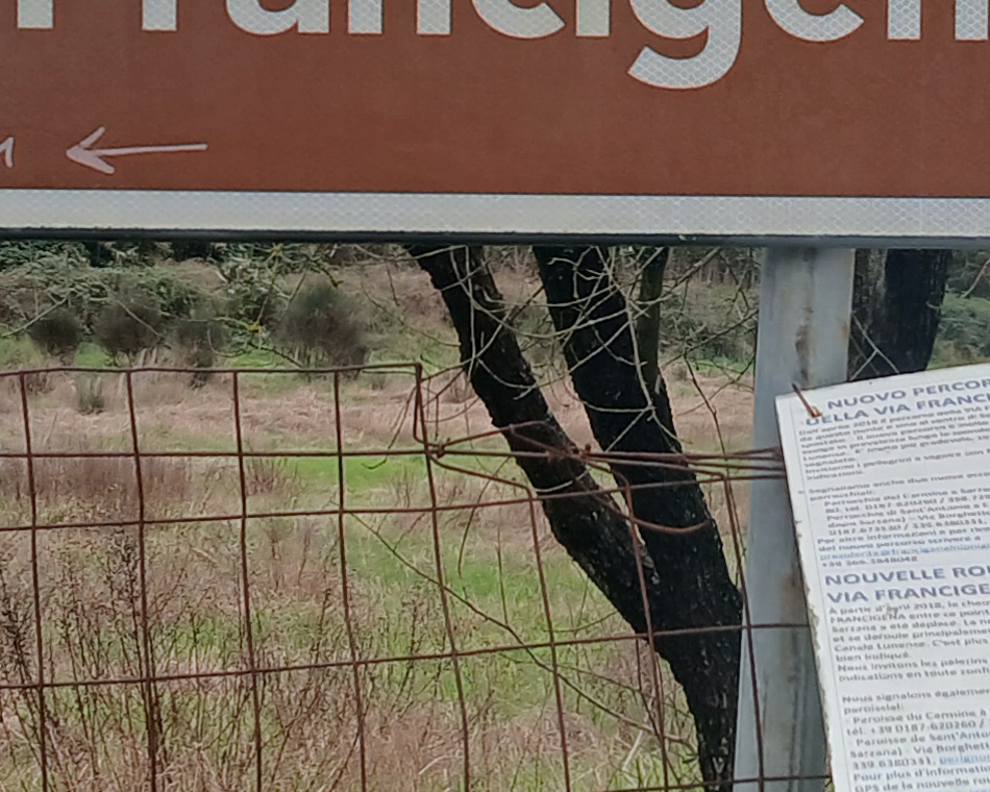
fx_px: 3194
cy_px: 240
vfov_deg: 14.1
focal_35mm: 109
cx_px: 687
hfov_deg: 17.6
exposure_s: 1/335
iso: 20
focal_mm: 3.98
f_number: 1.8
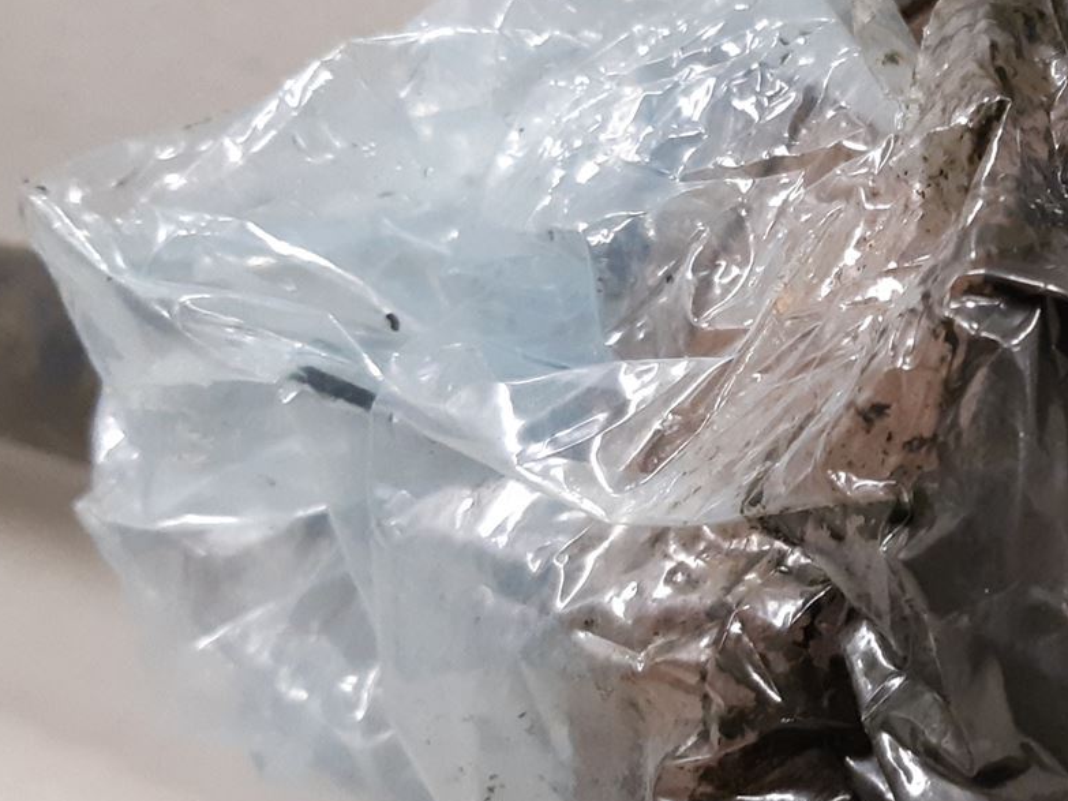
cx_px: 1072
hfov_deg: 27.0
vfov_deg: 21.5
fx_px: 2098
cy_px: 538
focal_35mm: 68
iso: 250
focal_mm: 3.93
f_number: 1.7
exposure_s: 1/50
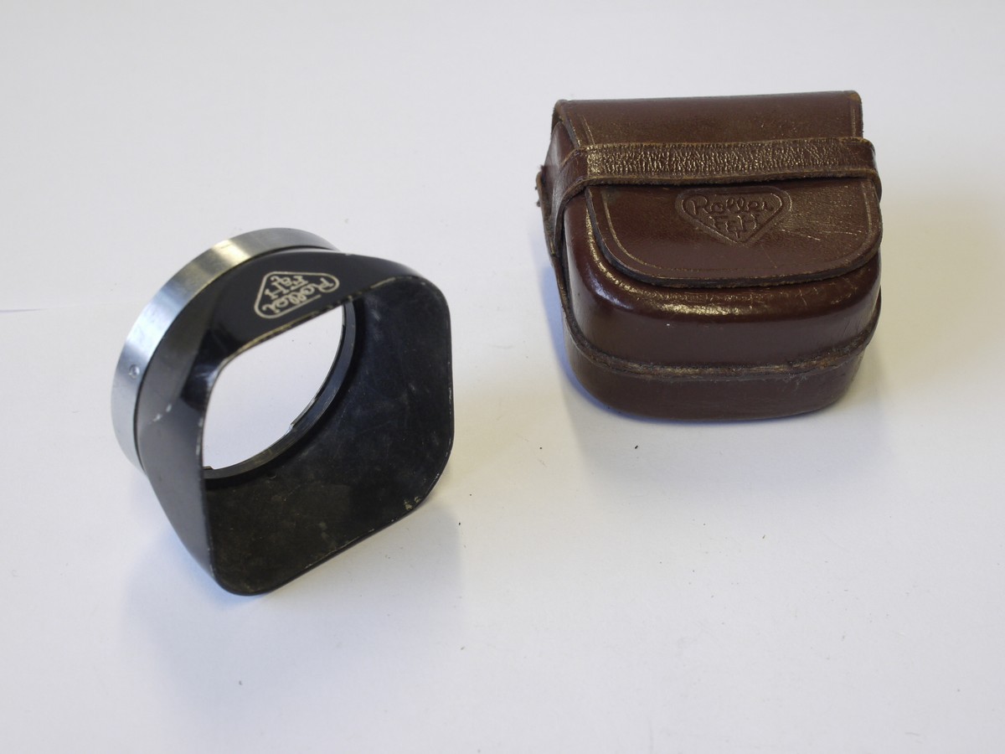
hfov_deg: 32.2
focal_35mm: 60
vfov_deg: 24.4
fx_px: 1742
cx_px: 502
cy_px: 377
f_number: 9
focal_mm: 30
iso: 400
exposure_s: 1/30
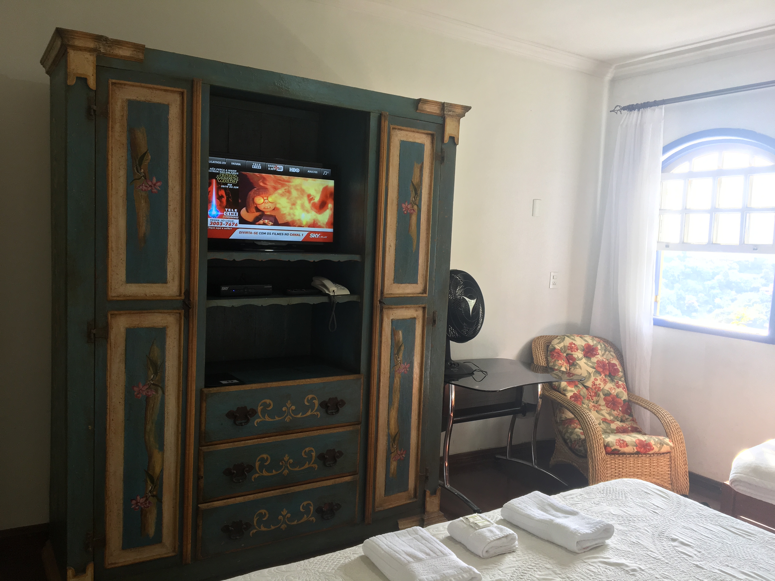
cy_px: 290
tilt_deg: -6.1
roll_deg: -2.3
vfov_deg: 48.2
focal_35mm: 29
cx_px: 388
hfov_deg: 61.7
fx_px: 649
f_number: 2.2
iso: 32
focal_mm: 4.15
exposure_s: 1/40
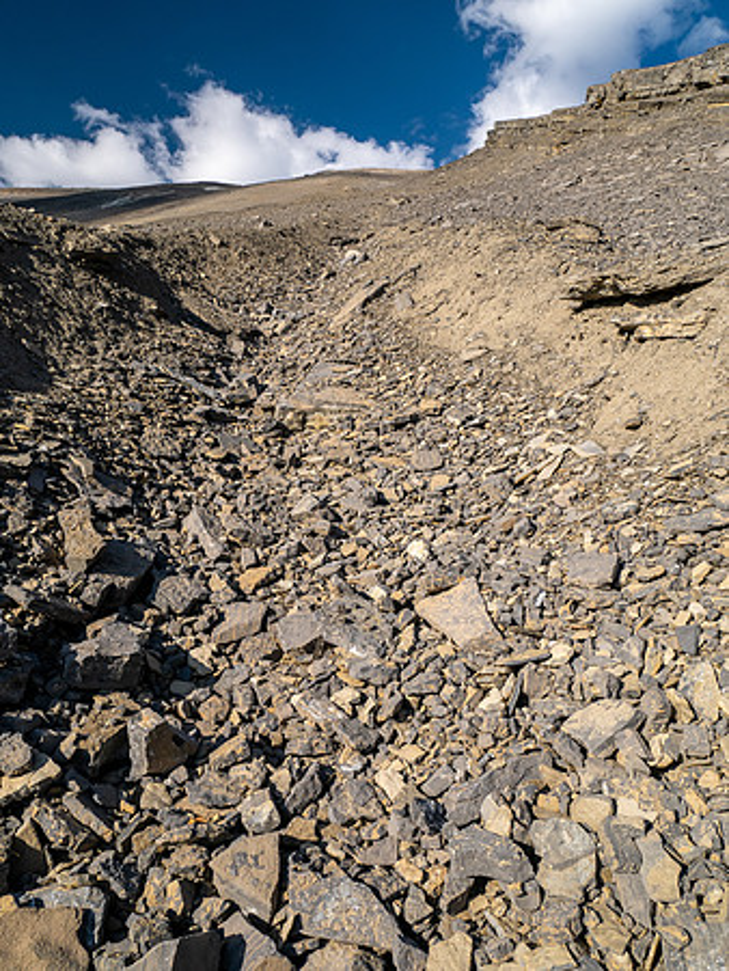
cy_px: 486
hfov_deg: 56.9
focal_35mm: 24
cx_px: 364
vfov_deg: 71.6
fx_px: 673
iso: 200
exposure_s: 1/200
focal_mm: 12
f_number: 8
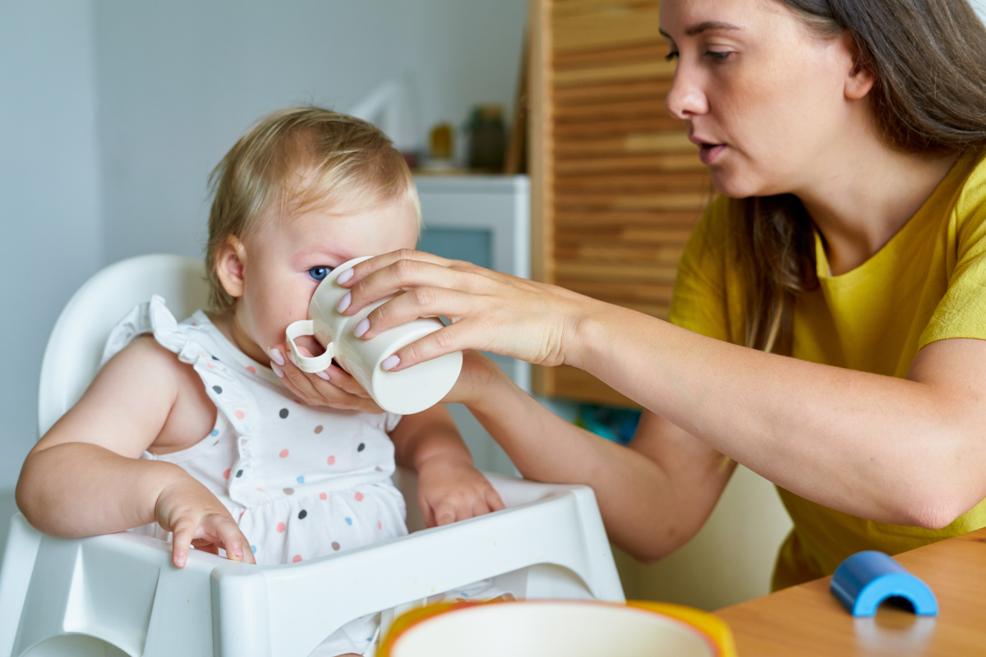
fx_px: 1369
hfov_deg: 39.6
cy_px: 328
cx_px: 493
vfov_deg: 27.0
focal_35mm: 50
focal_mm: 50
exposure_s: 1/100
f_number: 3.5
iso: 640
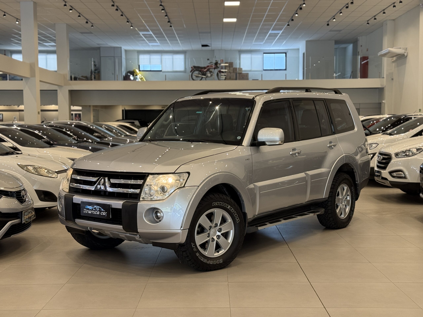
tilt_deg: -3.3
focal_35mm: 48
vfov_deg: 30.3
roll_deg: -0.1
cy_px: 158
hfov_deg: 39.7
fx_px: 587
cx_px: 212
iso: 100
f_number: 1.78
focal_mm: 6.76
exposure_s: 1/60
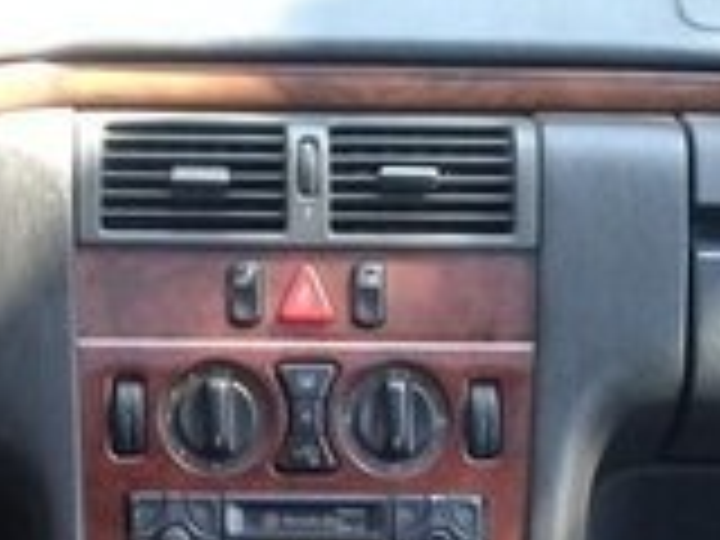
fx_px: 2662
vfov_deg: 11.2
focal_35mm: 128
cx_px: 216
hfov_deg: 15.4
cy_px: 772
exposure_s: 1/33
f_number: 2.2
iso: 64
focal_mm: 3.3
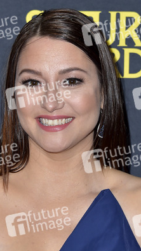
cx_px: 57
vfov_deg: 20.6
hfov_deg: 11.6
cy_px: 126
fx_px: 692
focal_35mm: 104
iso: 250
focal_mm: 98
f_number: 6.3
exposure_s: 1/250
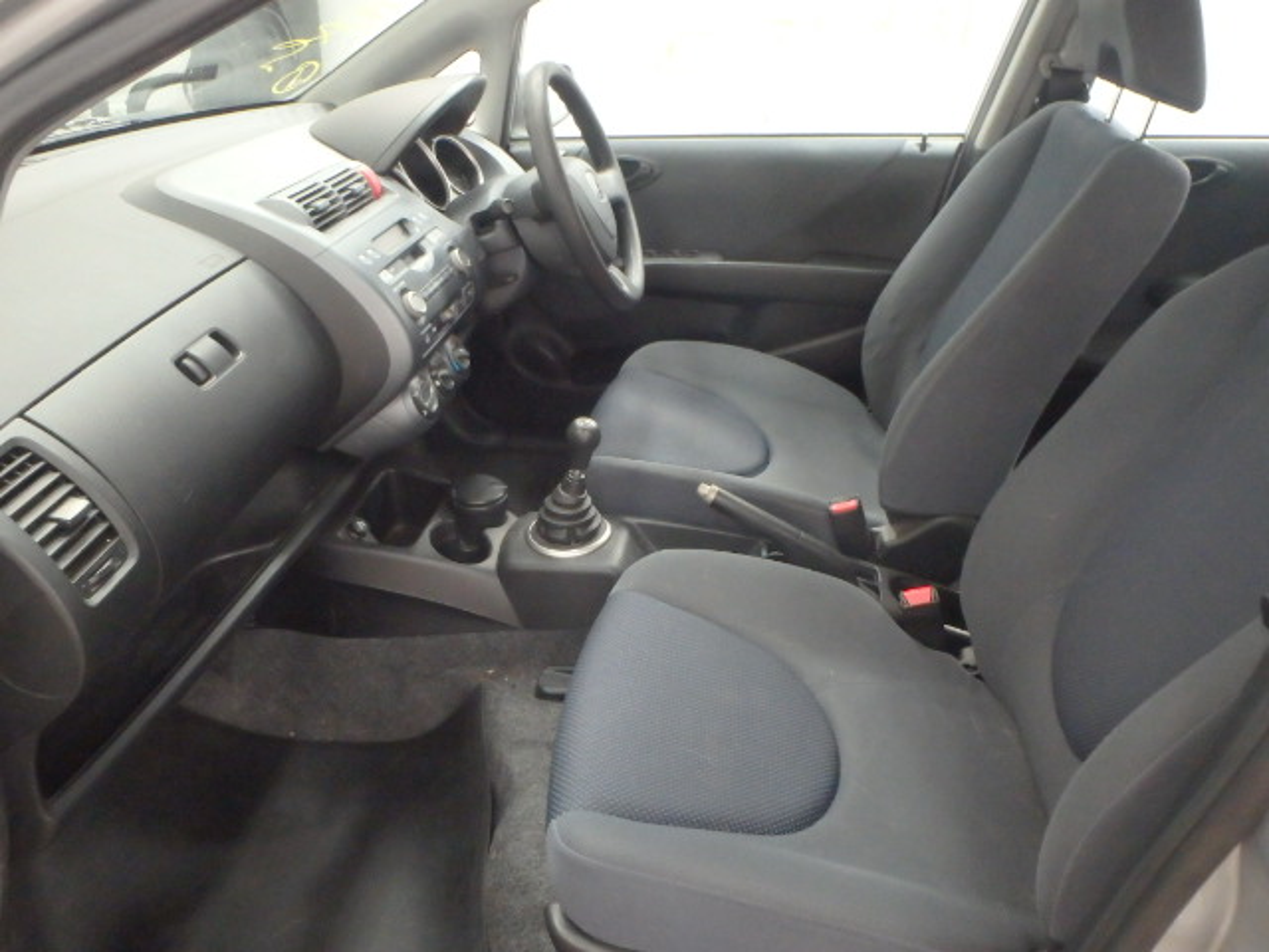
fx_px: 1026
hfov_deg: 63.4
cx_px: 634
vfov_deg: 49.7
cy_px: 476
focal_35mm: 28
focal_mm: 5
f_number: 3.9
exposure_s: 1/30
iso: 1250
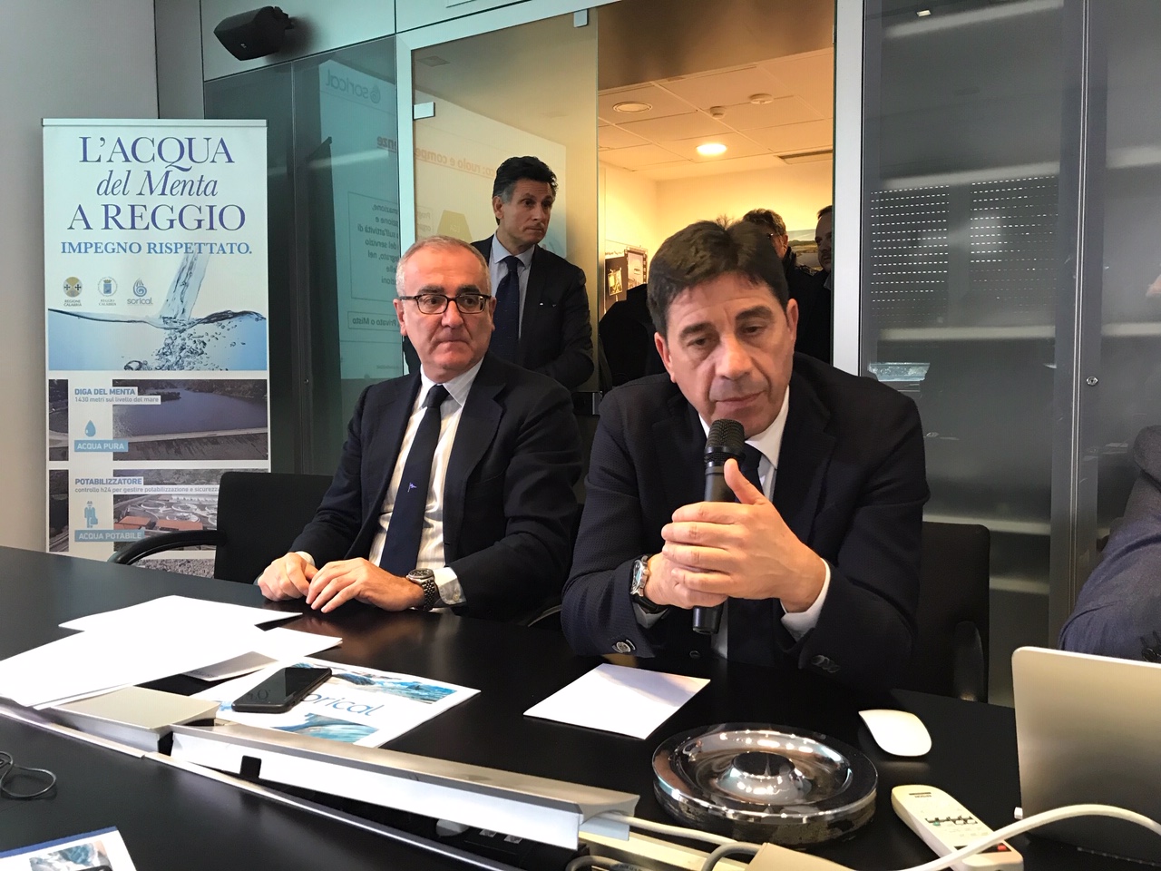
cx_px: 580
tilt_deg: -2.6
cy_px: 436
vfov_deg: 49.7
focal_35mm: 28
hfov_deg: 63.4
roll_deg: +0.0
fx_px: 939
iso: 80
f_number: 1.8
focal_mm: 3.99
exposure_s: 1/17
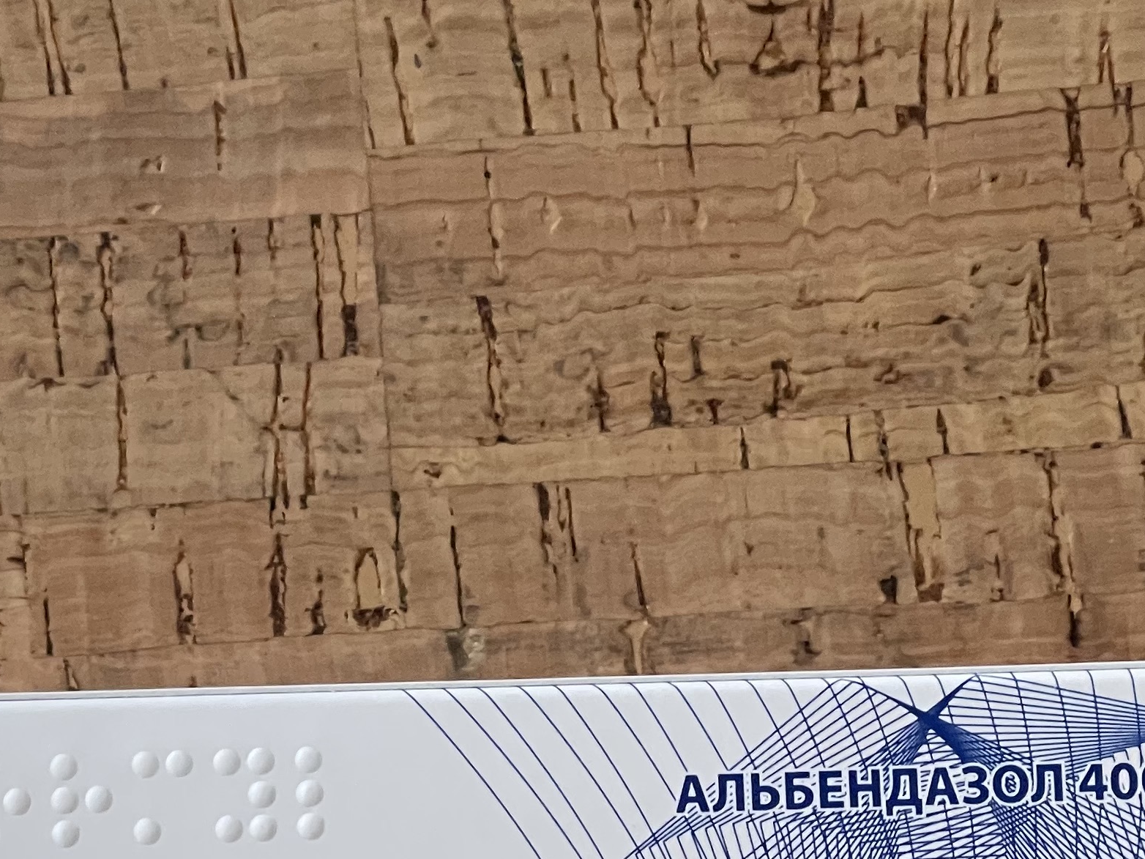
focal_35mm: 165
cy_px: 1060
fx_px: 5458
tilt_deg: -82.6
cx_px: 307
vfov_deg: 8.9
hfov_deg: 11.9
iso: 400
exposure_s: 1/60
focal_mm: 7.5
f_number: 2.2
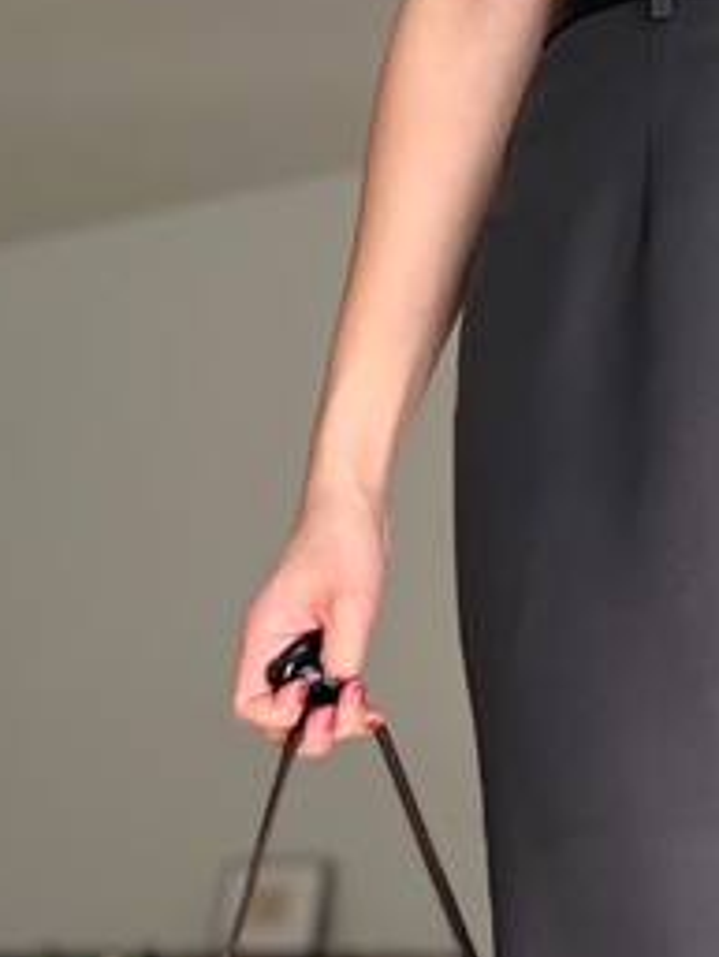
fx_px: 2795
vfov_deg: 18.6
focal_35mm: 101
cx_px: 812
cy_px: 1091
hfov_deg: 14.3
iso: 80
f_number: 1.6
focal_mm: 5.96
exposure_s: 1/209
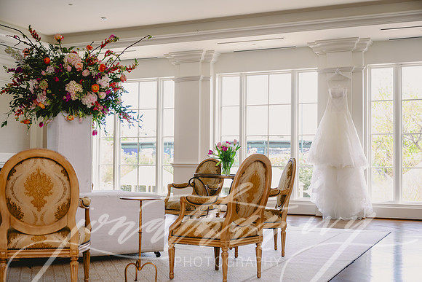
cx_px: 211
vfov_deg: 28.1
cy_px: 141
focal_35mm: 48
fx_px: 563
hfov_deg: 41.1
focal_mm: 48
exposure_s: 1/200
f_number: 3.5
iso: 640
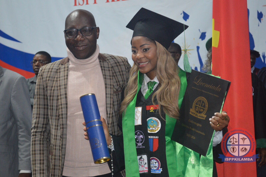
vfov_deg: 18.2
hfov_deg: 27.0
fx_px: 554
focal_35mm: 75
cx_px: 133
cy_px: 88
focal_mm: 50
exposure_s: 1/60
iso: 1600
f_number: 5.6
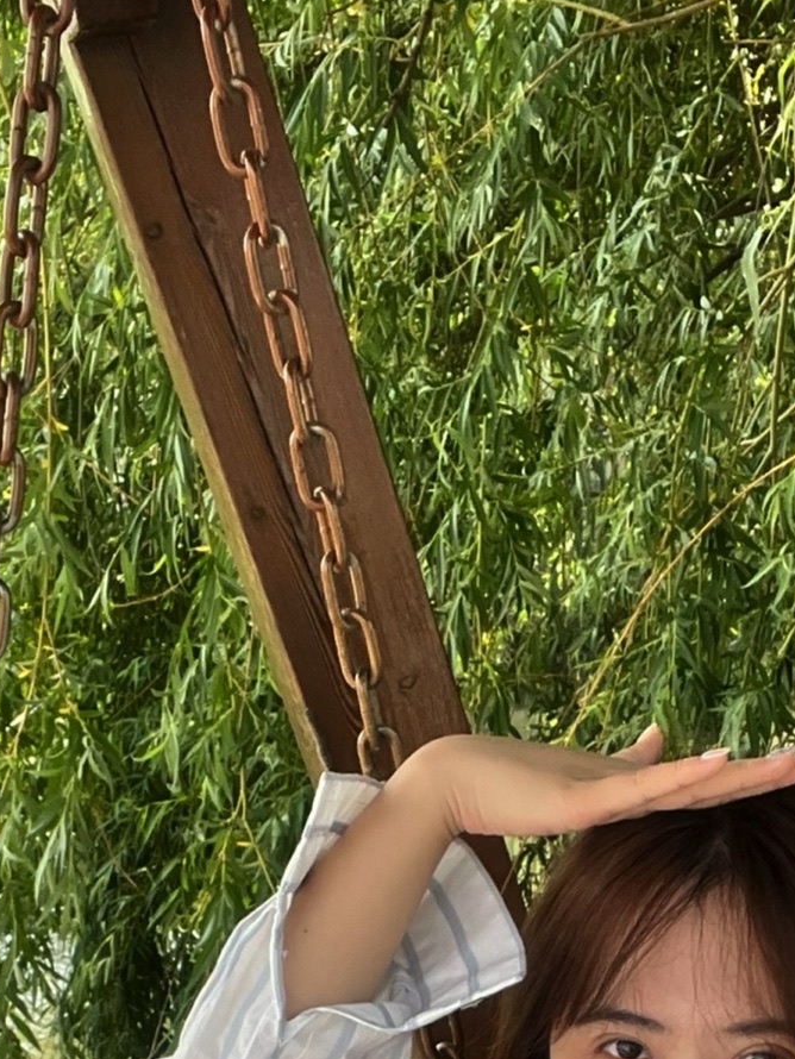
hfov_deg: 21.3
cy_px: 1171
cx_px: 403
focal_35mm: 69
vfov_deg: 26.0
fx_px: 2112
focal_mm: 2.71
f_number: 2.2
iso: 25
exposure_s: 1/180
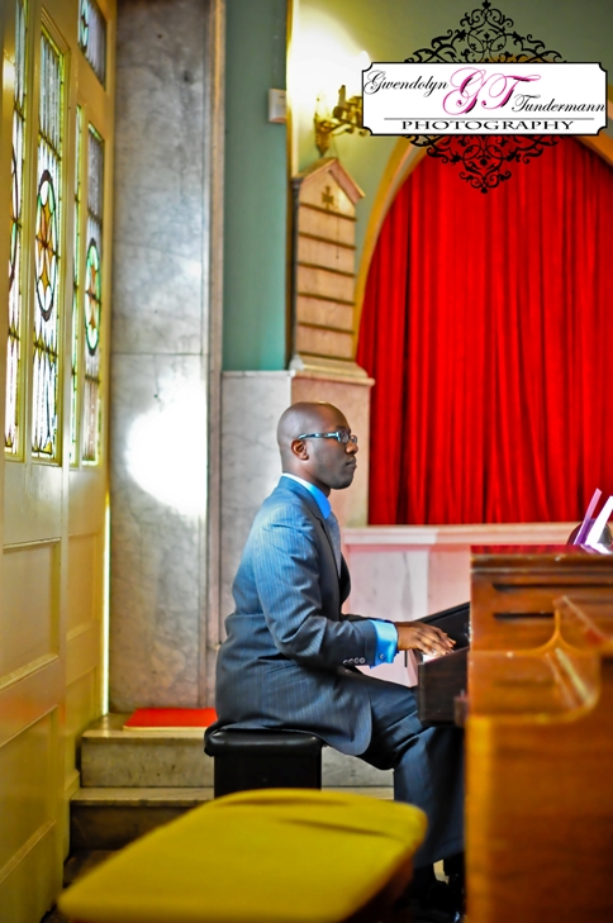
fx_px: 1921
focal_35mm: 75
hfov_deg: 18.1
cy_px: 462
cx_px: 306
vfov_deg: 27.0
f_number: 2
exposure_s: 1/160
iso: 3200
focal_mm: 50
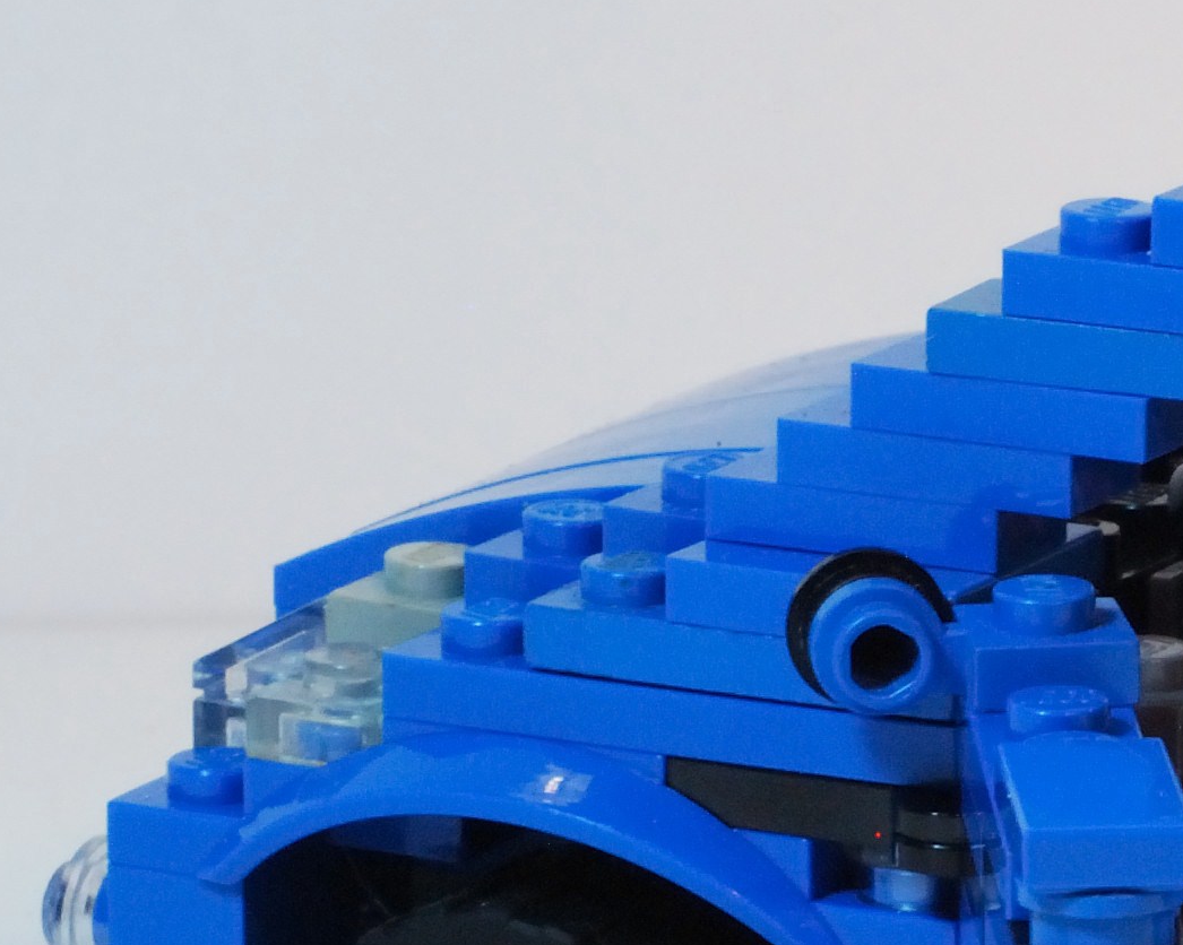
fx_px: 9135
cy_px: 644
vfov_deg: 5.9
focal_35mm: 261
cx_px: 1760
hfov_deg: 7.3
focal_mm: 50
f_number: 14
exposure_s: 1/25
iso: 800
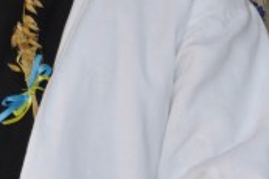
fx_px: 4277
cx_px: -432
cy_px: -61
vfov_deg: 2.4
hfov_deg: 3.5
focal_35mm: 573
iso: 400
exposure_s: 1/125
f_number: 5.6
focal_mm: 66
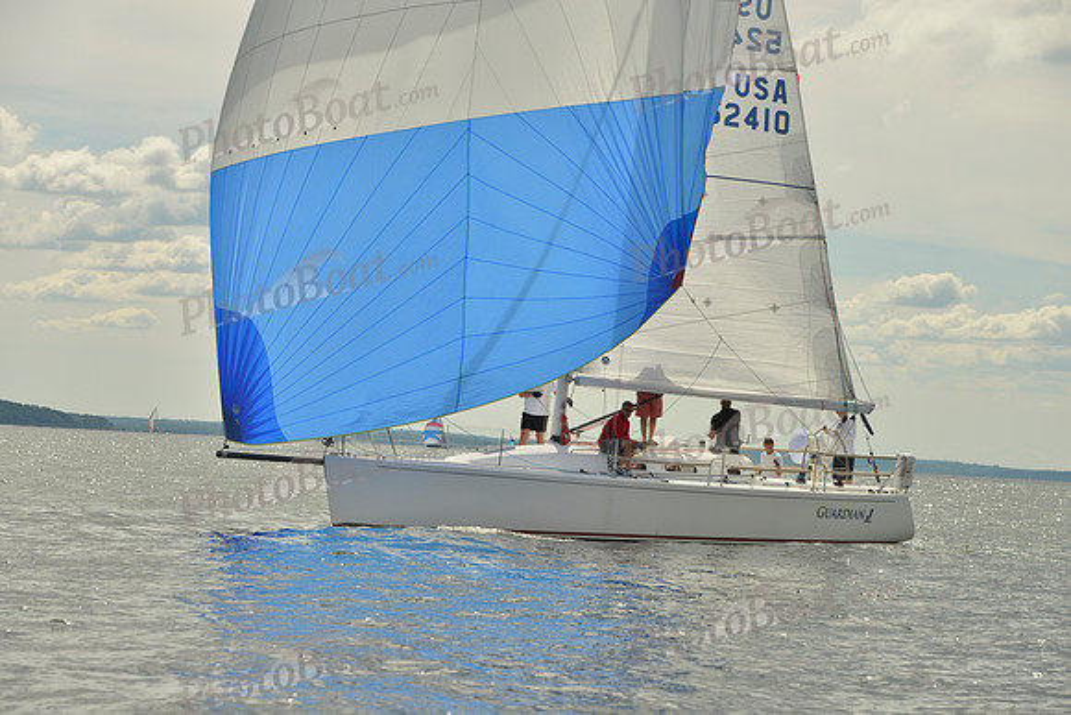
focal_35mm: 122
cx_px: 536
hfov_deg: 16.8
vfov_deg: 11.2
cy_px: 358
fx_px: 3630
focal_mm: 122
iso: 200
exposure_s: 1/1000
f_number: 9
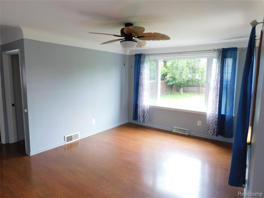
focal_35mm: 23
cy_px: 99
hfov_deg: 73.9
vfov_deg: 58.9
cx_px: 132
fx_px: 175
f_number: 3
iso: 125
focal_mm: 4
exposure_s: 1/30
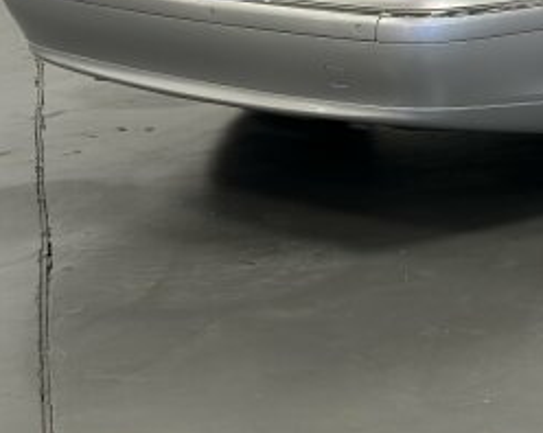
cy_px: -68
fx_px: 1943
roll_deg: +0.1
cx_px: 624
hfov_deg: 15.4
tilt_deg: -8.9
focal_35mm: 121
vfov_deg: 12.5
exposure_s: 1/62
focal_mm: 6.86
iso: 80
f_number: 1.78
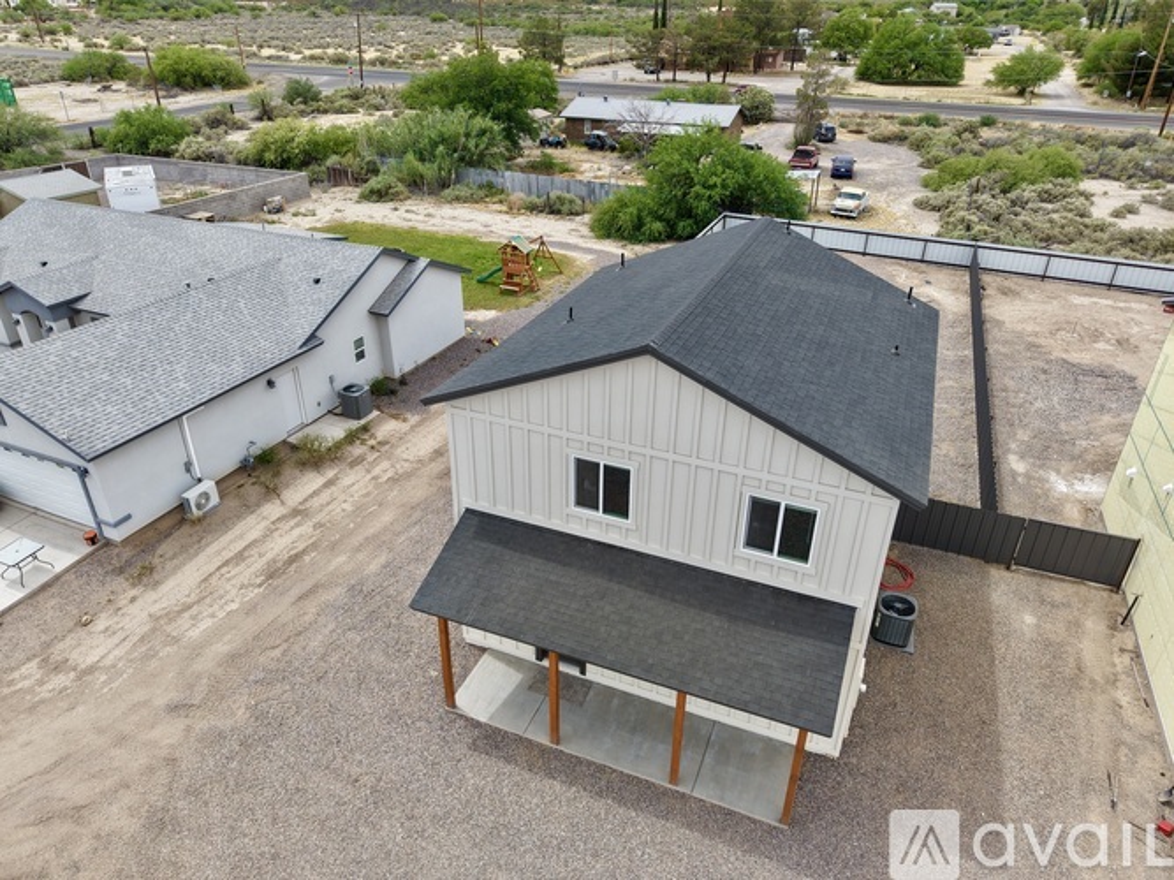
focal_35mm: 24
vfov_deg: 56.8
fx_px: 814
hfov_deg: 71.6
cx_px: 587
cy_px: 440
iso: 100
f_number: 1.8
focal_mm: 8.67
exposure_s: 1/2000
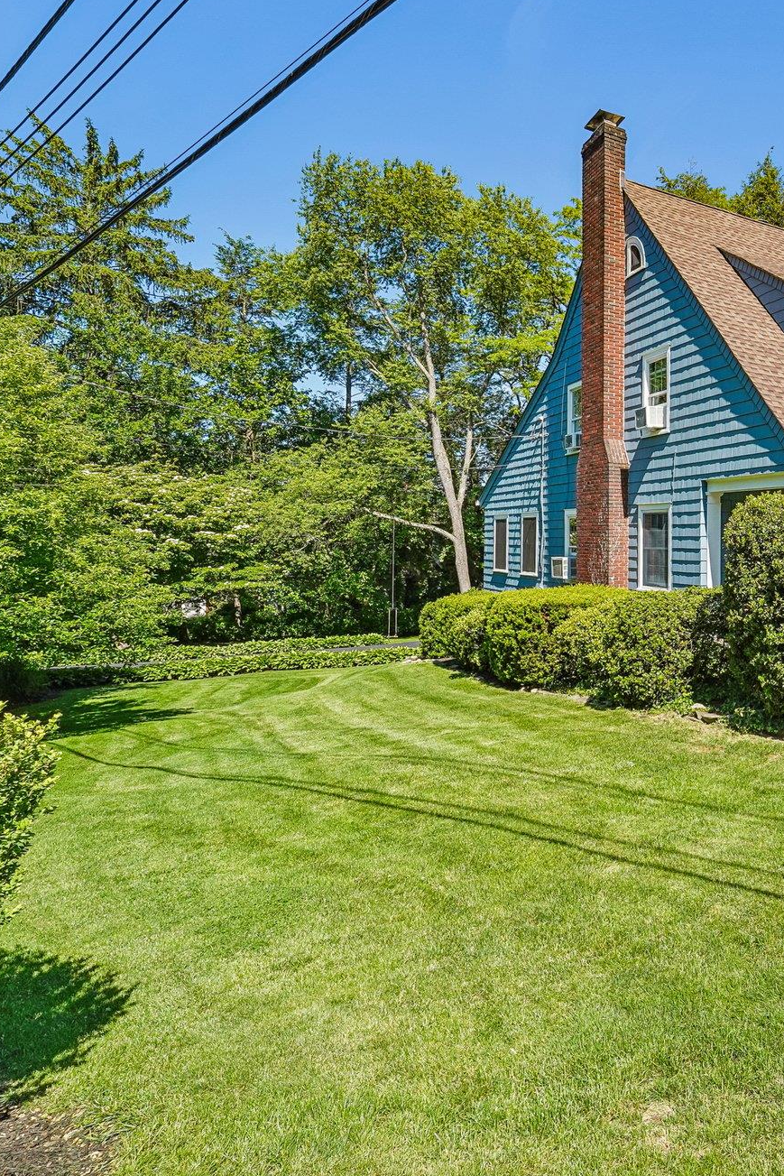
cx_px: 812
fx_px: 718
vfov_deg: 78.5
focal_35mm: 22
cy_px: 565
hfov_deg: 46.3
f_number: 8
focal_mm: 14
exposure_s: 1/500
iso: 400
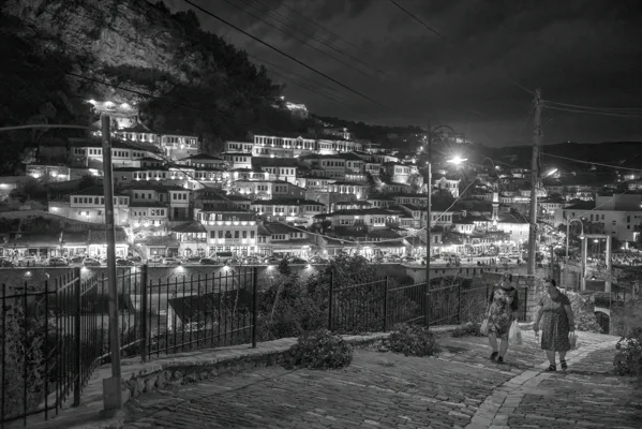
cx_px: 321
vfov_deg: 37.9
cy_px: 214
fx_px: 624
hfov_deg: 54.4
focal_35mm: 35
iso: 2500
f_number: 2.8
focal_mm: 35
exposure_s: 1/30
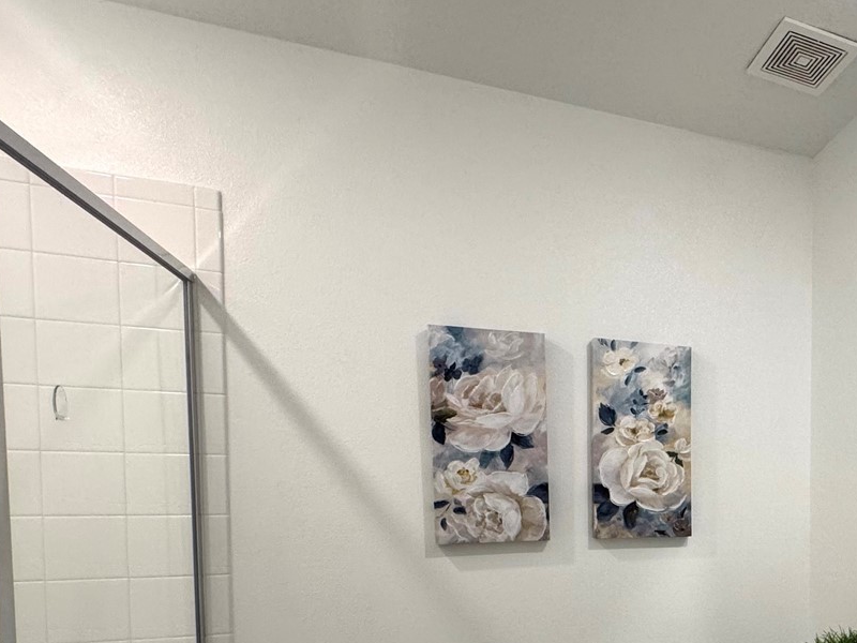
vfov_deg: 46.9
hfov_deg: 54.8
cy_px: 522
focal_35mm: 28
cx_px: 778
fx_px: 693
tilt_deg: -4.0
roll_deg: -0.9
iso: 200
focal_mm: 2.22
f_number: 2.2
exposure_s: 1/120
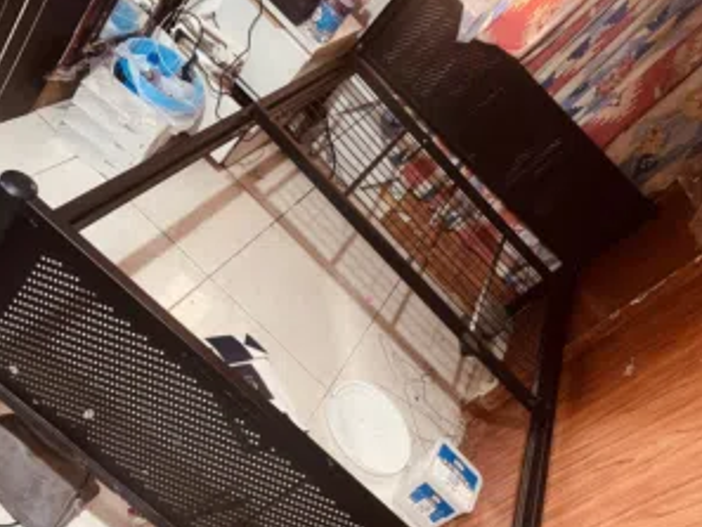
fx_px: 710
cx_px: 350
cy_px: 333
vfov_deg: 40.4
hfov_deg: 52.6
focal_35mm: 35
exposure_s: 1/33
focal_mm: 5.7
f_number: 1.5
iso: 400
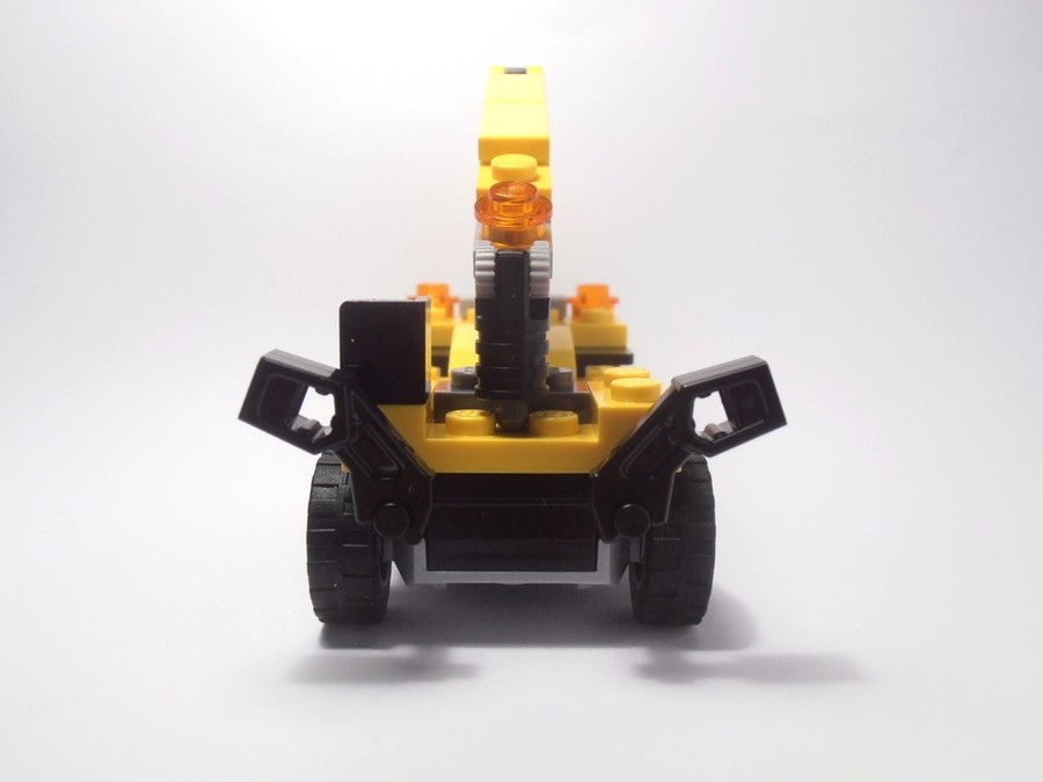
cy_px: 391
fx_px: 1115
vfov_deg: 38.7
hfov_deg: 50.1
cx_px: 522
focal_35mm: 37
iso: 80
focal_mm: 6.61
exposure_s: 1/60
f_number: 3.9
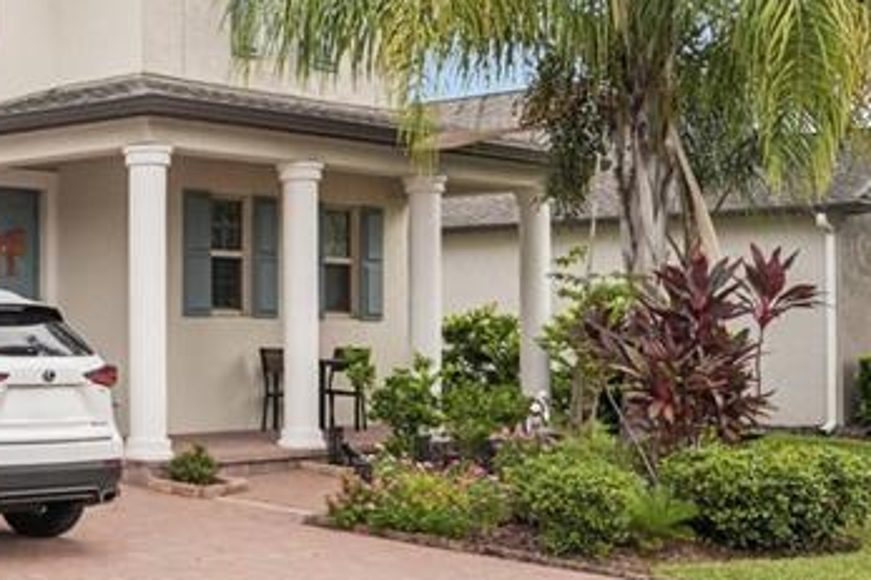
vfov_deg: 20.7
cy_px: 148
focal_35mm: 65
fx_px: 1572
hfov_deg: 27.9
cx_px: -113
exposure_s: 1/1000
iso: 400
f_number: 8
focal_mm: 22
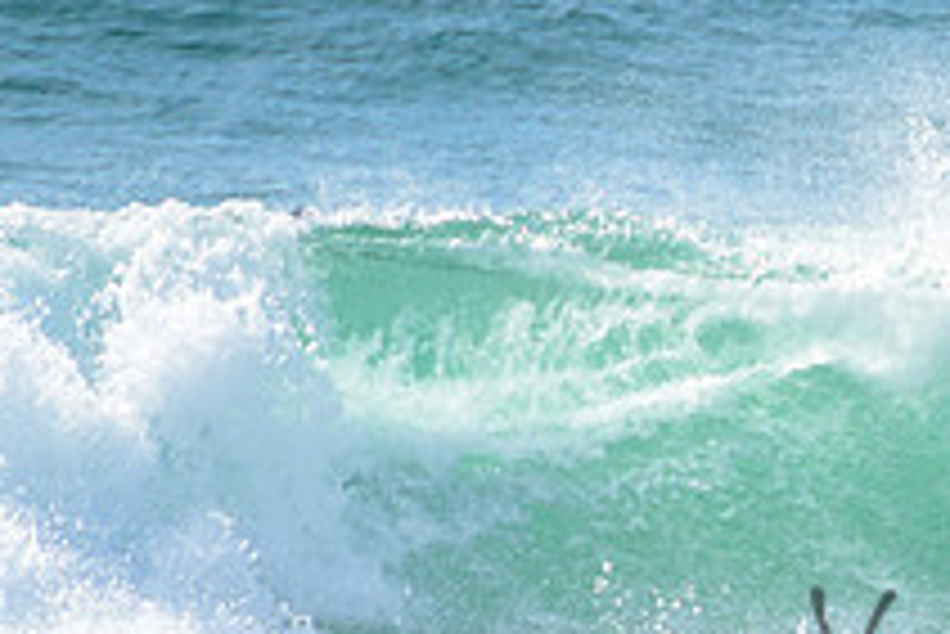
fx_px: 35622
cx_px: 1539
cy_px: 452
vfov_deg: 1.0
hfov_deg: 1.5
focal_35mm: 1349
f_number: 8
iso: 200
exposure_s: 1/1600
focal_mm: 400
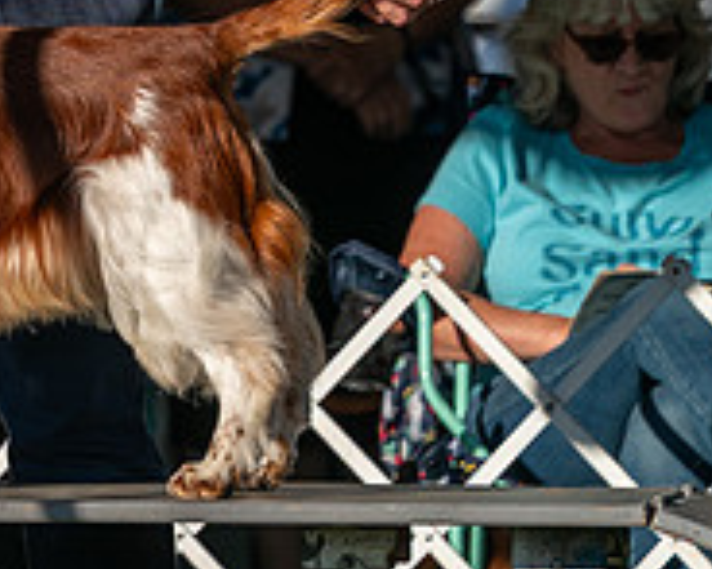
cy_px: -244
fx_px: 14490
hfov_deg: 2.8
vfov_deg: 2.2
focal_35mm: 688
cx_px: -126
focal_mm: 200
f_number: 4.5
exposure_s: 1/1250
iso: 125
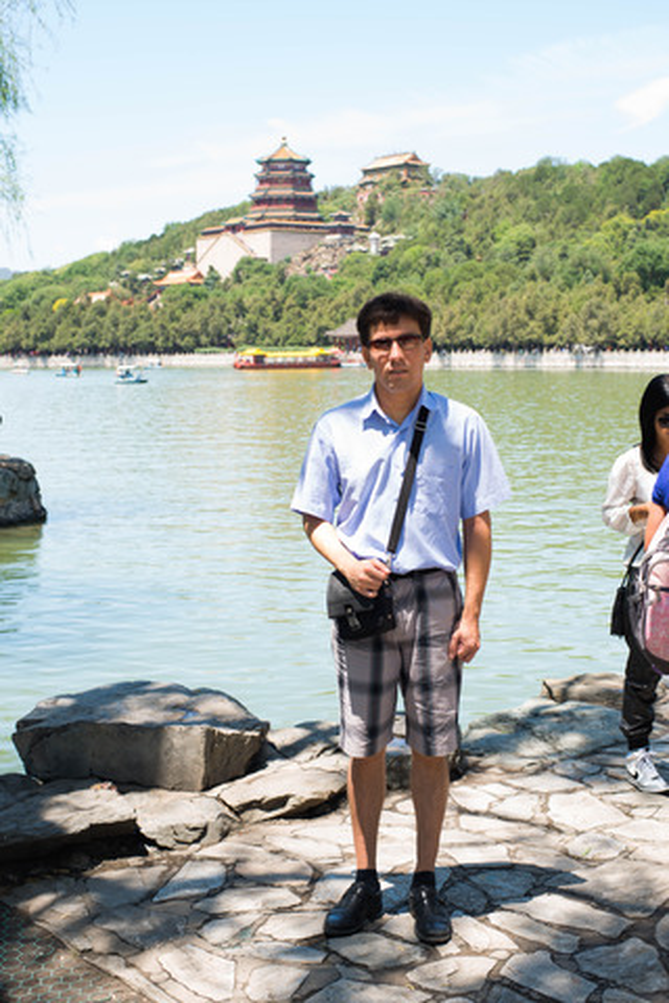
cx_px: 334
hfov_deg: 27.0
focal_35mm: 50
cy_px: 502
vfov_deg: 39.6
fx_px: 1394
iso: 50
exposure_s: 1/90
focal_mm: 50
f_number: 8
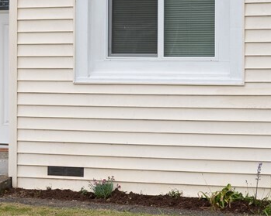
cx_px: 37
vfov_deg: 11.3
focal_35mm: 137
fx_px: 1099
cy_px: 133
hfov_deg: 14.0
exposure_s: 1/320
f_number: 9
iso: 100
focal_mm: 30
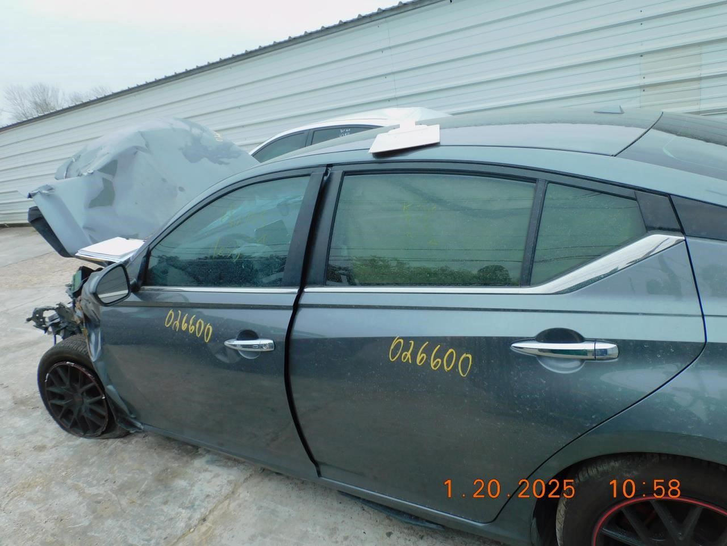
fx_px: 504
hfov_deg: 71.6
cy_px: 273
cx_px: 364
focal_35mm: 24
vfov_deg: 56.8
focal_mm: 4.3
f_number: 3.3
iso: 125
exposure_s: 1/320
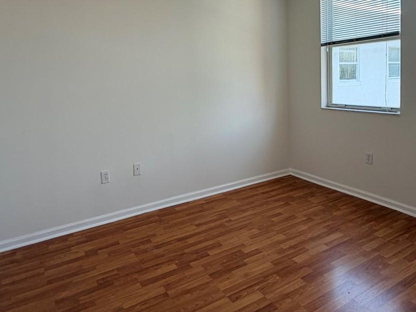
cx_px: 220
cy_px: 96
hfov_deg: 65.3
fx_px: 324
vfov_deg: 50.1
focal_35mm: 27
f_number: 2.2
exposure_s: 1/134
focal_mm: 2.22
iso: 50
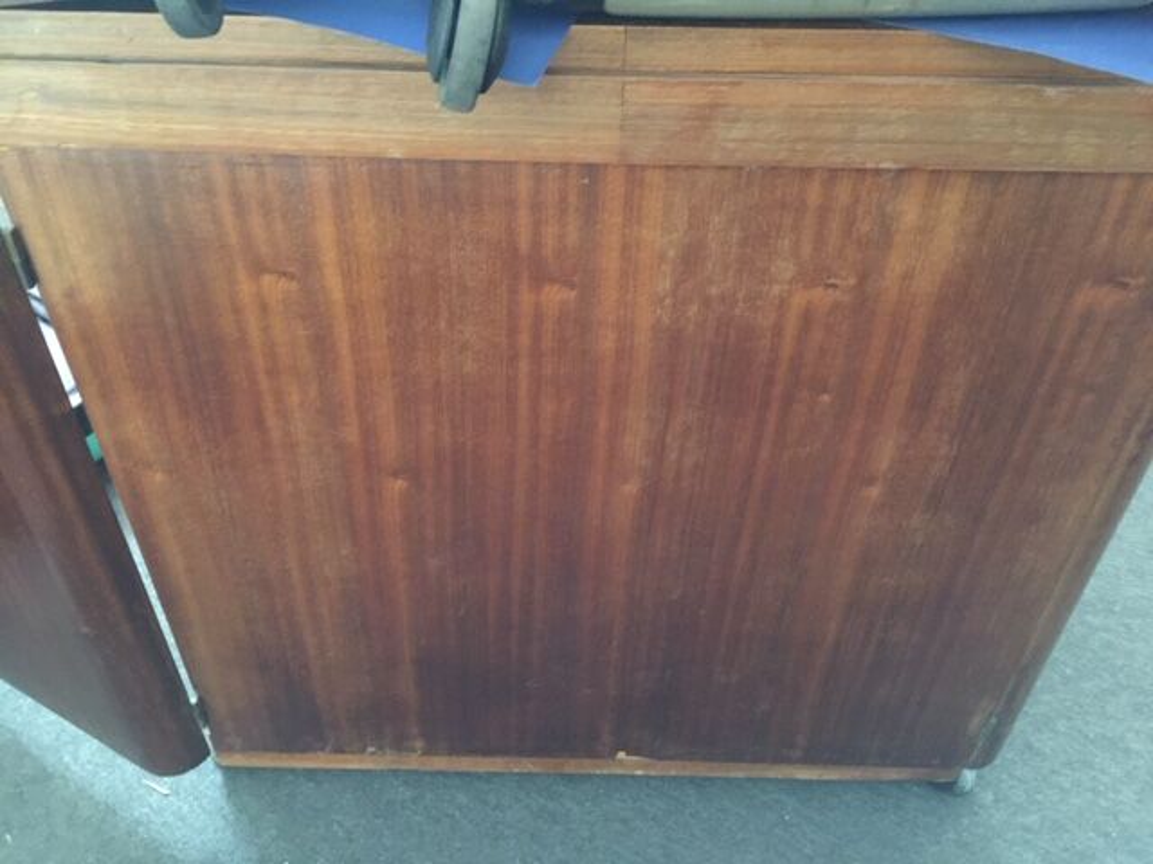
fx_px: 966
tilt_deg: -40.2
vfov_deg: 48.2
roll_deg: -2.5
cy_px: 432
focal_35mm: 29
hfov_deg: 61.7
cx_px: 576
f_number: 2.2
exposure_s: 1/4
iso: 125
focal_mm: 4.15
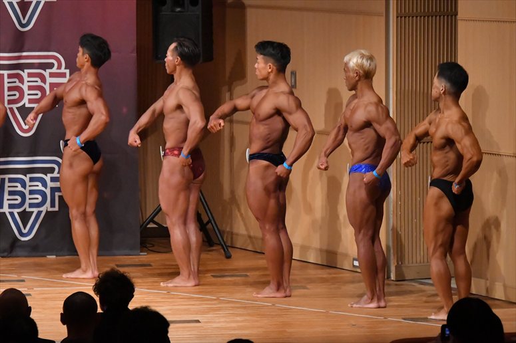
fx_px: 3438
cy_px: 172
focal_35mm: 240
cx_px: 258
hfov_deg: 8.6
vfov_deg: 5.7
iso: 10000
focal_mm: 160
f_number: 5.6
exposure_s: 1/400
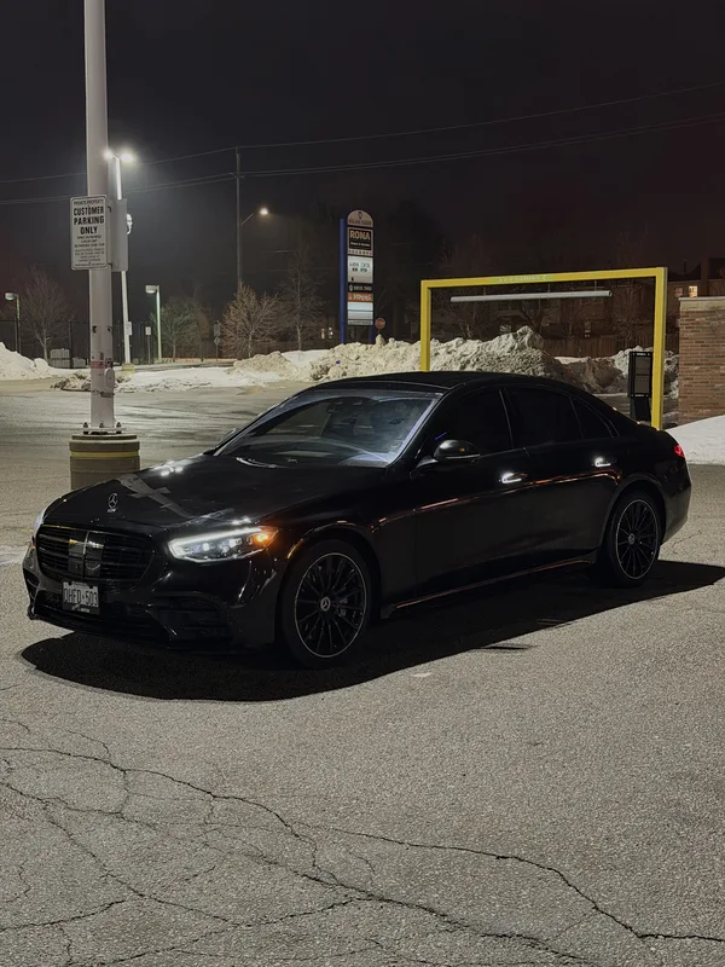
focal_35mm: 48
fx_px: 1340
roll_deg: +0.0
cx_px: 362
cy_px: 484
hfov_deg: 30.3
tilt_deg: -5.2
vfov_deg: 39.7
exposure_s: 1/24
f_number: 1.78
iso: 640
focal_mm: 6.76
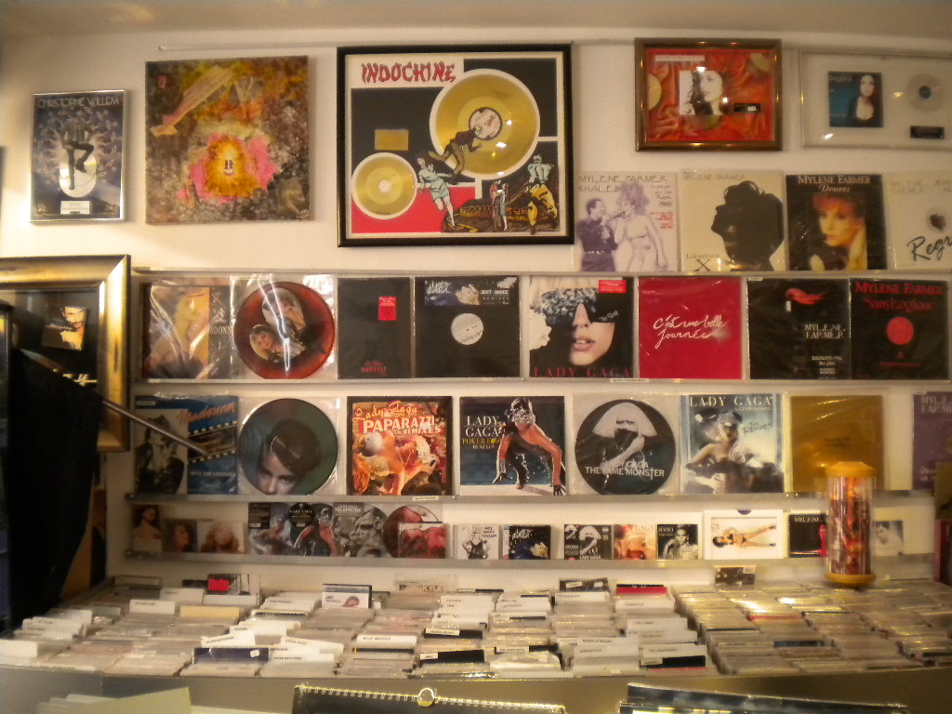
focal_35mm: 35
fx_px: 963
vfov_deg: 40.7
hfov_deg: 52.6
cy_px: 357
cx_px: 476
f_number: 3.1
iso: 400
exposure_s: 1/40.3
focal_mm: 6.3
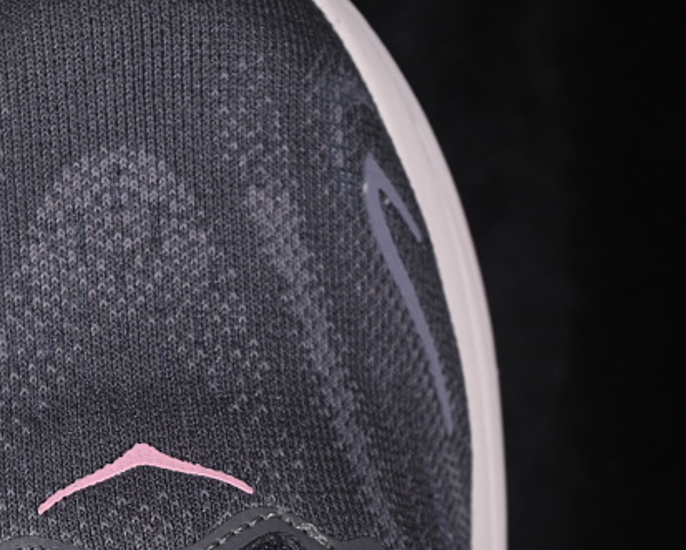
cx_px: 120
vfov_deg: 8.4
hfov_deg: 10.4
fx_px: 3738
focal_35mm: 184
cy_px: 432
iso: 160
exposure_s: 1/80
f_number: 7.1
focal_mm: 50
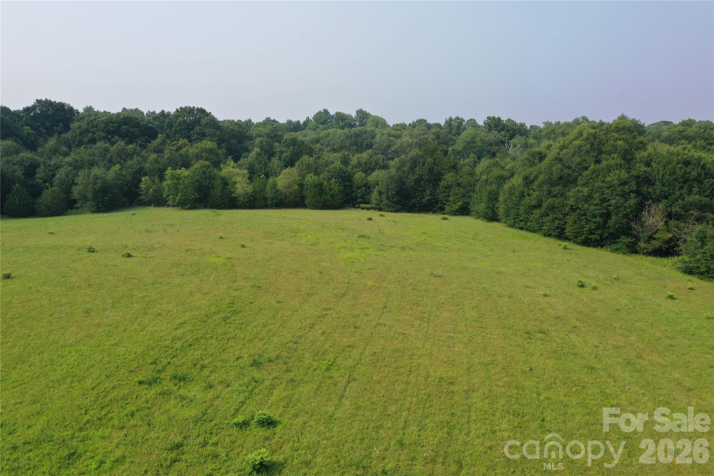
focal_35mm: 28
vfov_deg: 46.4
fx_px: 555
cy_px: 238
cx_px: 357
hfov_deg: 65.5
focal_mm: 10.26
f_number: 10
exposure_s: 1/120
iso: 100
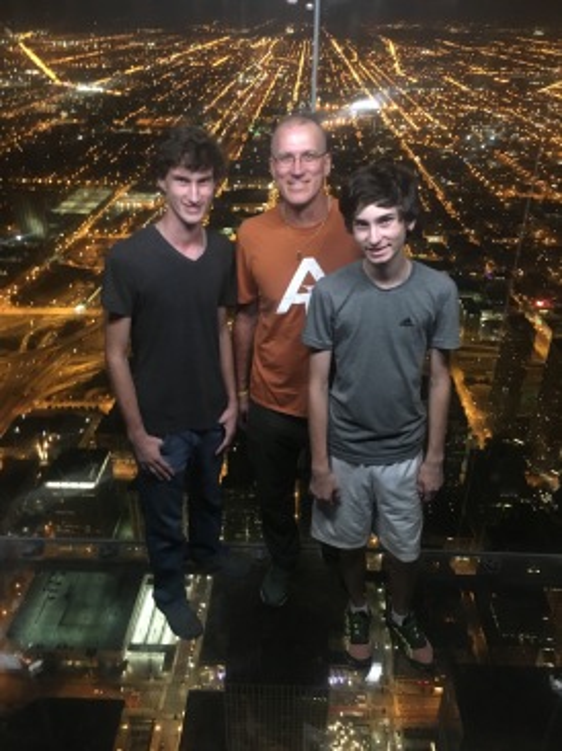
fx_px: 628
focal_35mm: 29
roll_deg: +1.0
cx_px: 281
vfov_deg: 61.7
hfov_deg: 48.2
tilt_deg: -28.4
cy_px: 376
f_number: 2.2
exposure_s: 1/15
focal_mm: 4.15
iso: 500
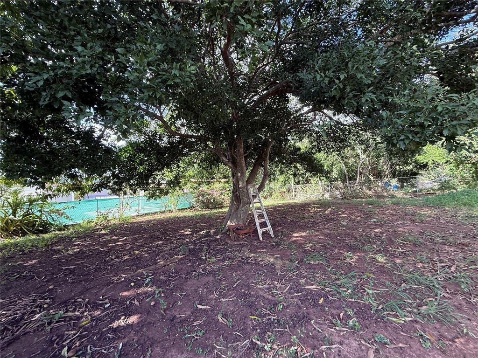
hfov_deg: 102.1
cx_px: 239
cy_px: 179
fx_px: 193
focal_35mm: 14
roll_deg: +1.6
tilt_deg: +6.5
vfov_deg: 85.7
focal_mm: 2.22
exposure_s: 1/114
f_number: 2.2
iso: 64
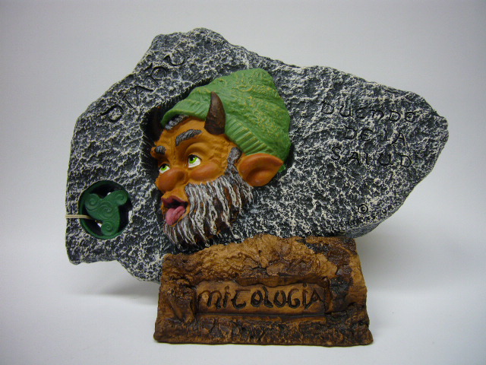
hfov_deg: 63.4
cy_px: 182
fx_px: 393
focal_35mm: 28
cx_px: 243
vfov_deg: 49.7
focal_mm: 4.6
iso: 80
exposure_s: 1/30
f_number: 2.8
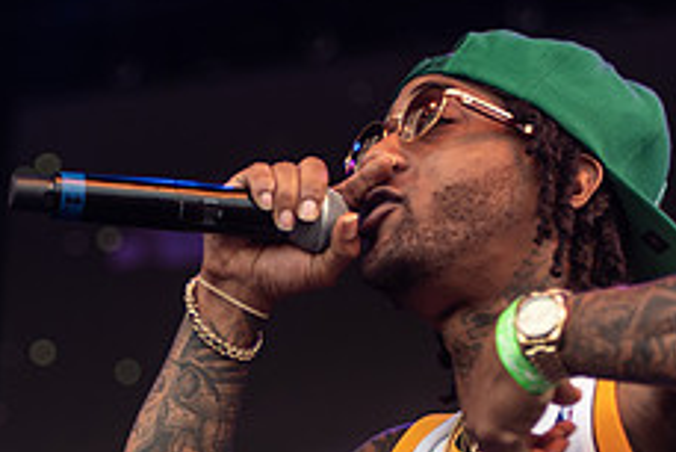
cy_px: 456
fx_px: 4603
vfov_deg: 5.6
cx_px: 94
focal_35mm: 245
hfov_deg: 8.4
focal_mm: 86
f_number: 3.5
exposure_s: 1/200
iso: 250
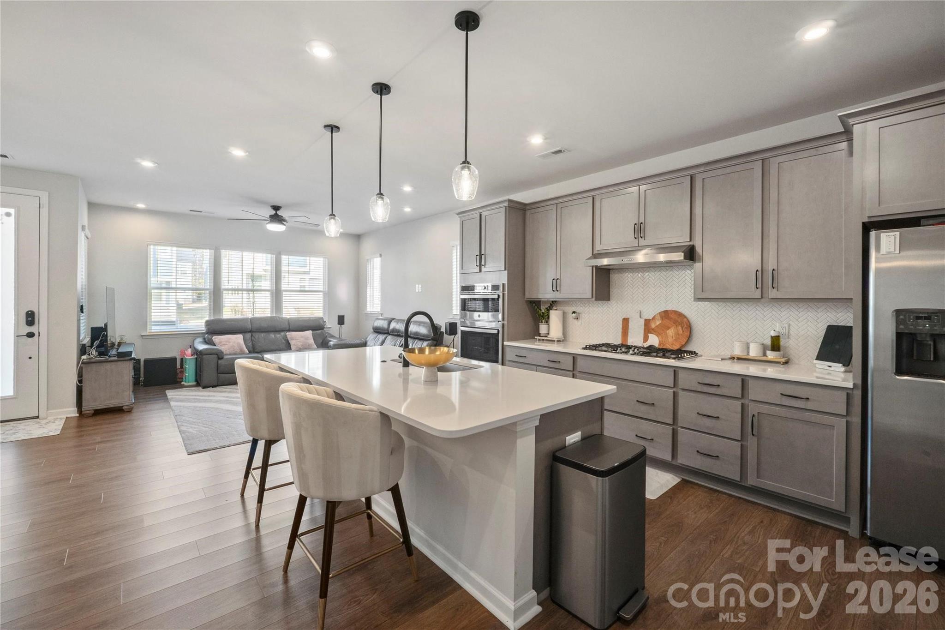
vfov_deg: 77.3
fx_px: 394
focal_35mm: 15
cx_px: 472
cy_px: 315
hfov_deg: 100.4
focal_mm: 10
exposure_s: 1/25
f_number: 8
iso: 400
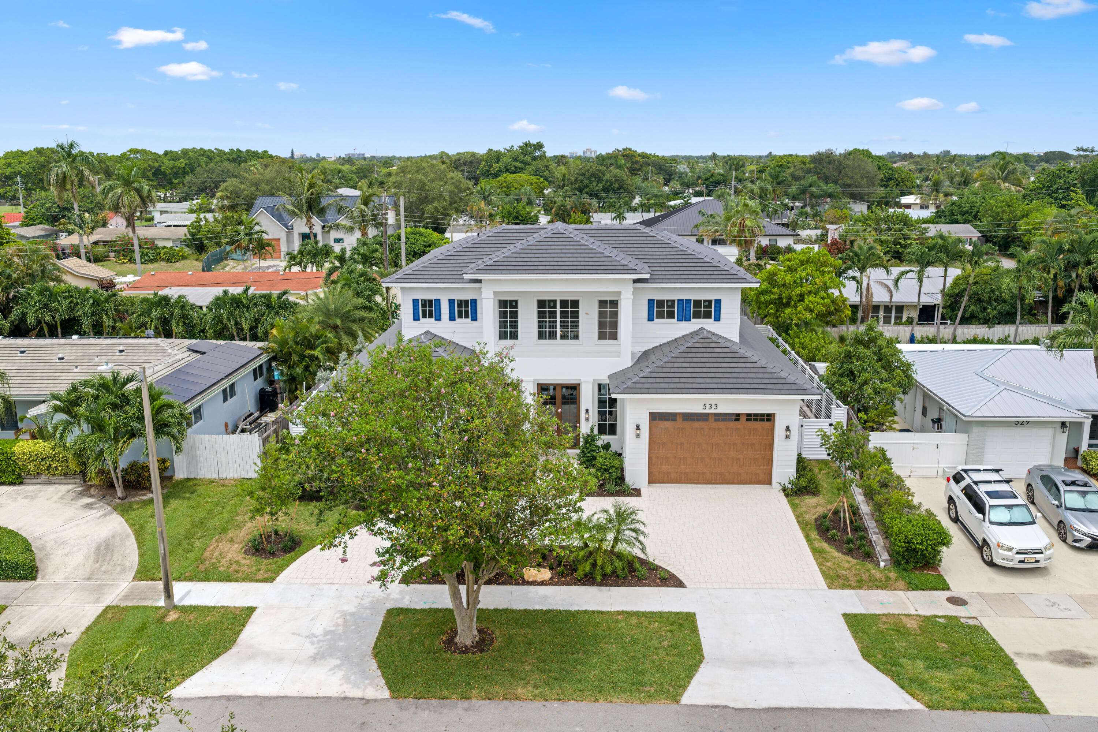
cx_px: 549
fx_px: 854
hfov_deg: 65.5
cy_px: 366
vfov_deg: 46.4
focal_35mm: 28
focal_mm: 14.45
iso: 100
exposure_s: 1/500
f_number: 2.8
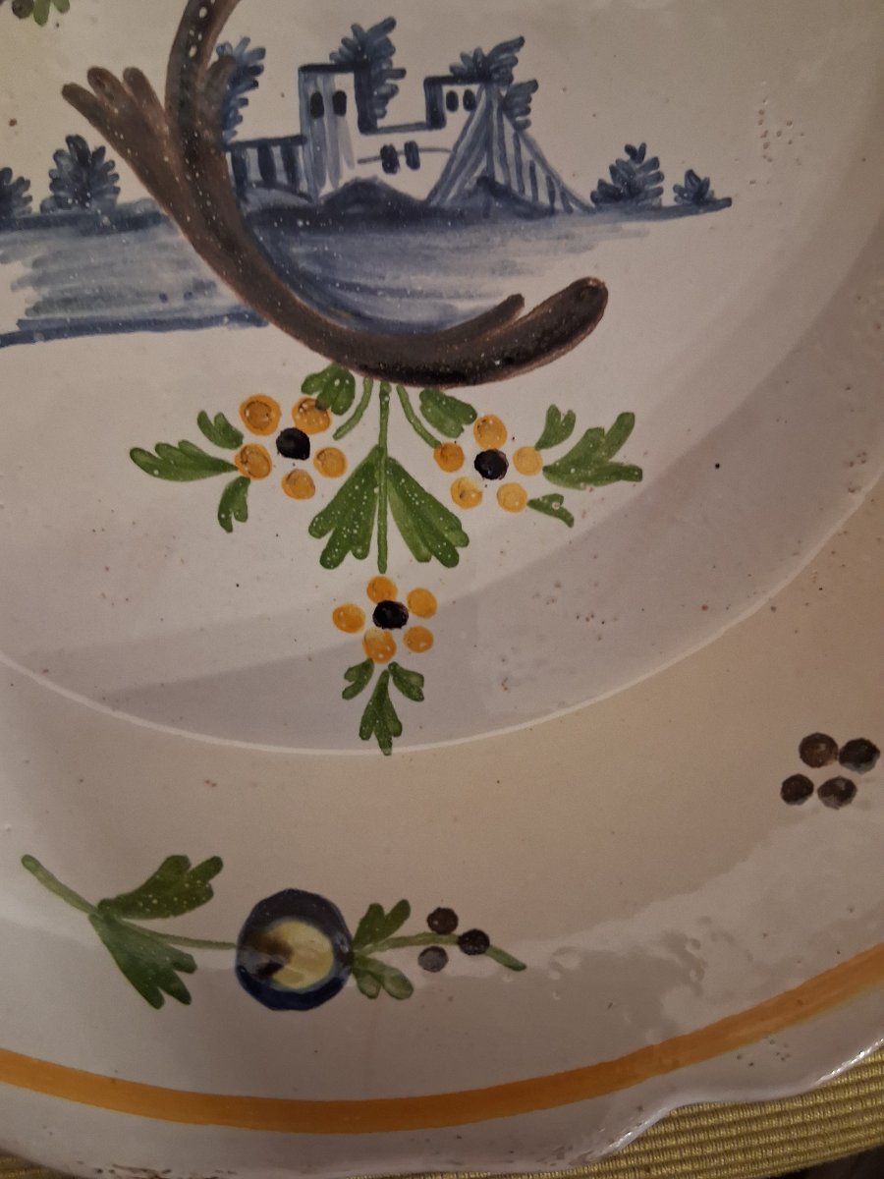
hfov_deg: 53.1
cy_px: 590
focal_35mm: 26
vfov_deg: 67.3
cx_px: 442
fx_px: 885
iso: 640
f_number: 1.8
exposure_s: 1/25
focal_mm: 3.98
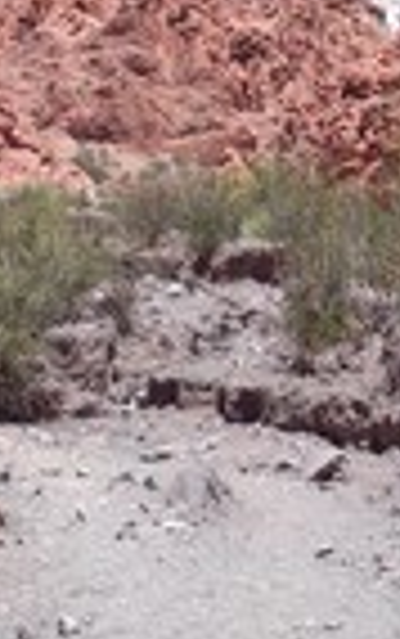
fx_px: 1950
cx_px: 312
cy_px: -382
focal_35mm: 112
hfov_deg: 11.7
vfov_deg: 16.5
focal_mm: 5.43
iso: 100
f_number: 1.89
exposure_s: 1/930
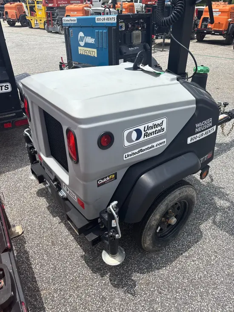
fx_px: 234
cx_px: 117
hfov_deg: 53.1
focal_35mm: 26
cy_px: 156
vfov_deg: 67.3
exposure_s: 1/3125
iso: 50
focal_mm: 5.96
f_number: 1.6
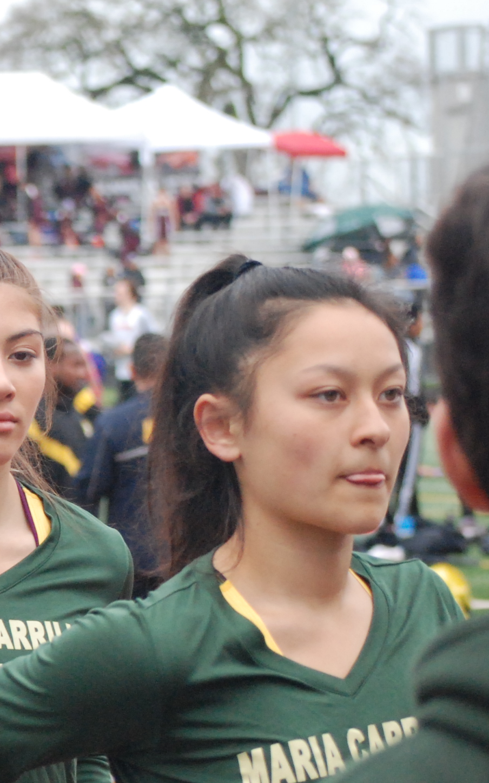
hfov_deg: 5.1
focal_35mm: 254
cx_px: -243
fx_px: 5418
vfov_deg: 8.3
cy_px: 600
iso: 1000
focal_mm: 62
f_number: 5.6
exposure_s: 1/500
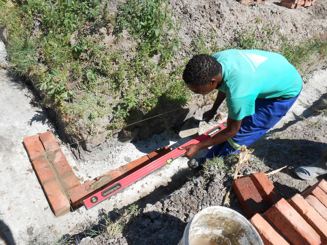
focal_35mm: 26
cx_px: 164
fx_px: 246
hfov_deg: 67.3
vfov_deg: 53.1
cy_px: 122
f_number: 3.5
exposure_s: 1/640
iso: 80
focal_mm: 4.6
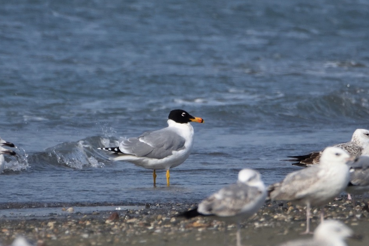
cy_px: 129
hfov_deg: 3.1
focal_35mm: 673
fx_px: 6898
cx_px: 181
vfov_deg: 2.0
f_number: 6.3
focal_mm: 600
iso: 450
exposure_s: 1/2500
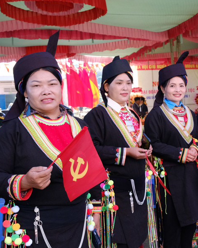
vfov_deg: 39.6
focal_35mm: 47
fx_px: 344
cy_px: 124
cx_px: 165
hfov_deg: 31.1
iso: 2000
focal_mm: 22.3
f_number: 5.6
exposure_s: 1/500
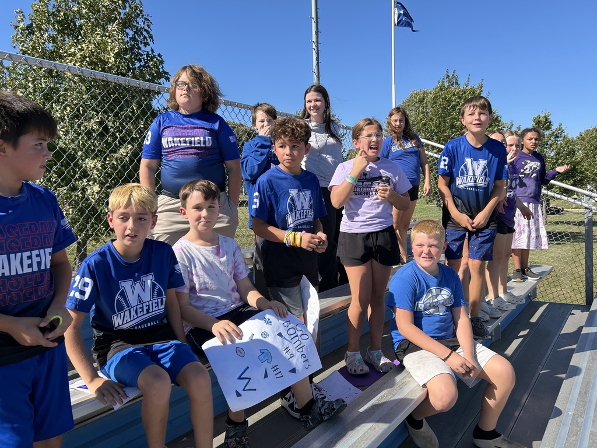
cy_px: 224
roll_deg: +2.8
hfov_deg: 67.3
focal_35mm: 26
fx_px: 448
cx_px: 298
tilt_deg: -3.0
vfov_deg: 53.1
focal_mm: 5.7
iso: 50
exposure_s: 1/2571
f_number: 1.5
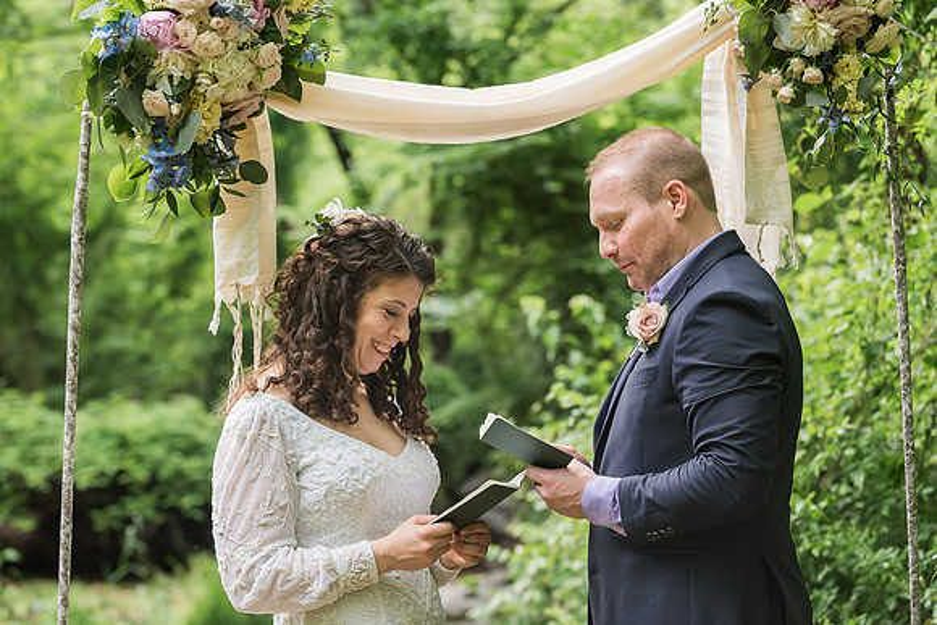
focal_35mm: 74
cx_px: 469
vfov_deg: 18.3
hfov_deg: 27.2
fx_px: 1936
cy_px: 297
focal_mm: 70
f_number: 3.5
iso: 500
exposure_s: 1/400
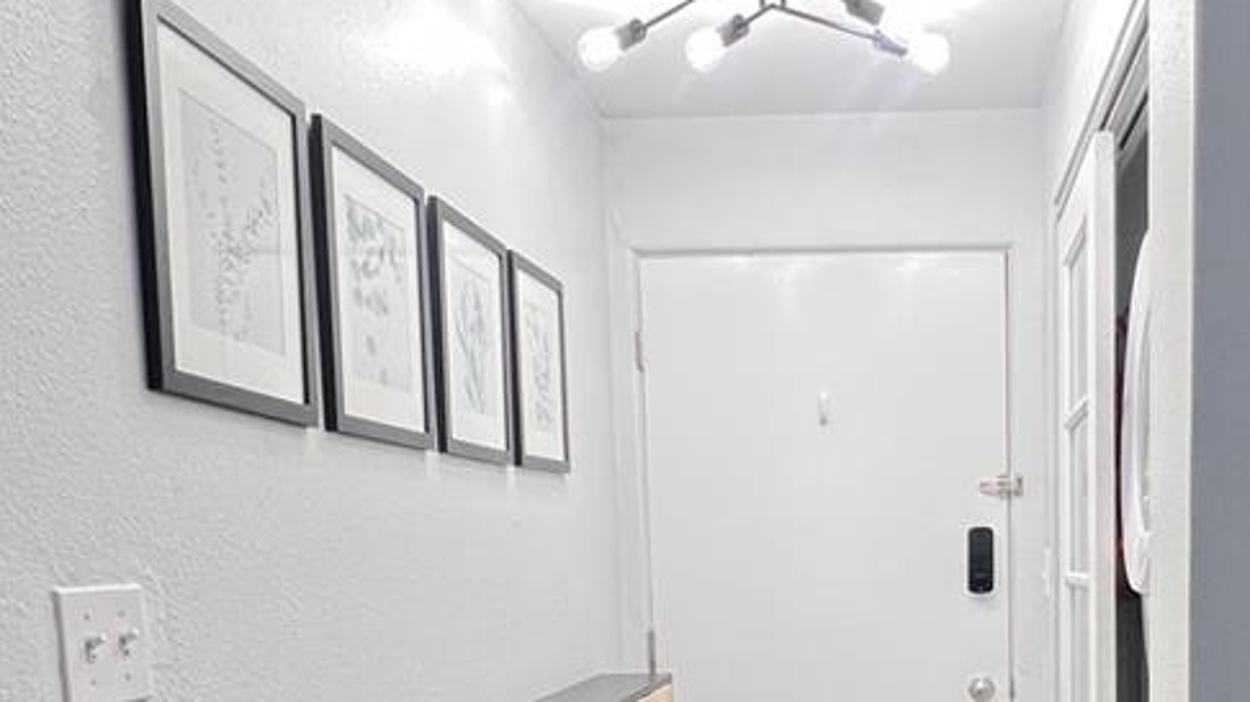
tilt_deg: -5.1
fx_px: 1160
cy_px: 681
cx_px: 923
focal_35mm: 35
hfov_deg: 54.3
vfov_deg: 31.5
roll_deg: +0.8
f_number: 1.8
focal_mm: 1.57
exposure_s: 1/60
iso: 200
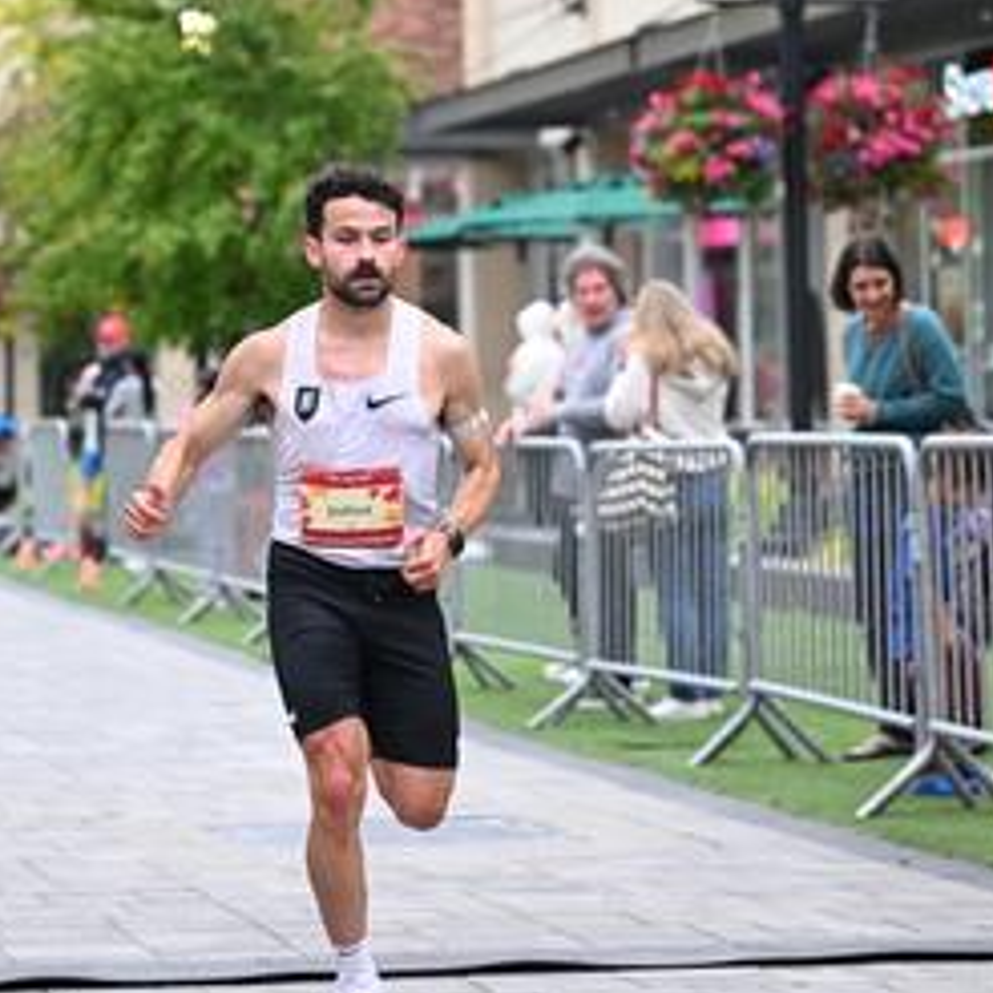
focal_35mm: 150
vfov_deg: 11.6
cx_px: 466
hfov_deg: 11.6
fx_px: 4868
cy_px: 258
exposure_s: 1/800
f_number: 2.8
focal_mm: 79
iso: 1600
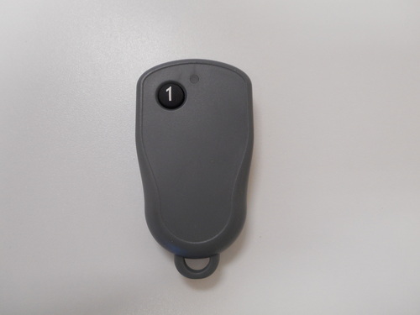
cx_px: 210
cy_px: 158
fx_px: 352
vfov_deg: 48.2
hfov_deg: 61.7
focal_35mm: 29
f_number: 4
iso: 220
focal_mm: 5.2
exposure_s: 1/30
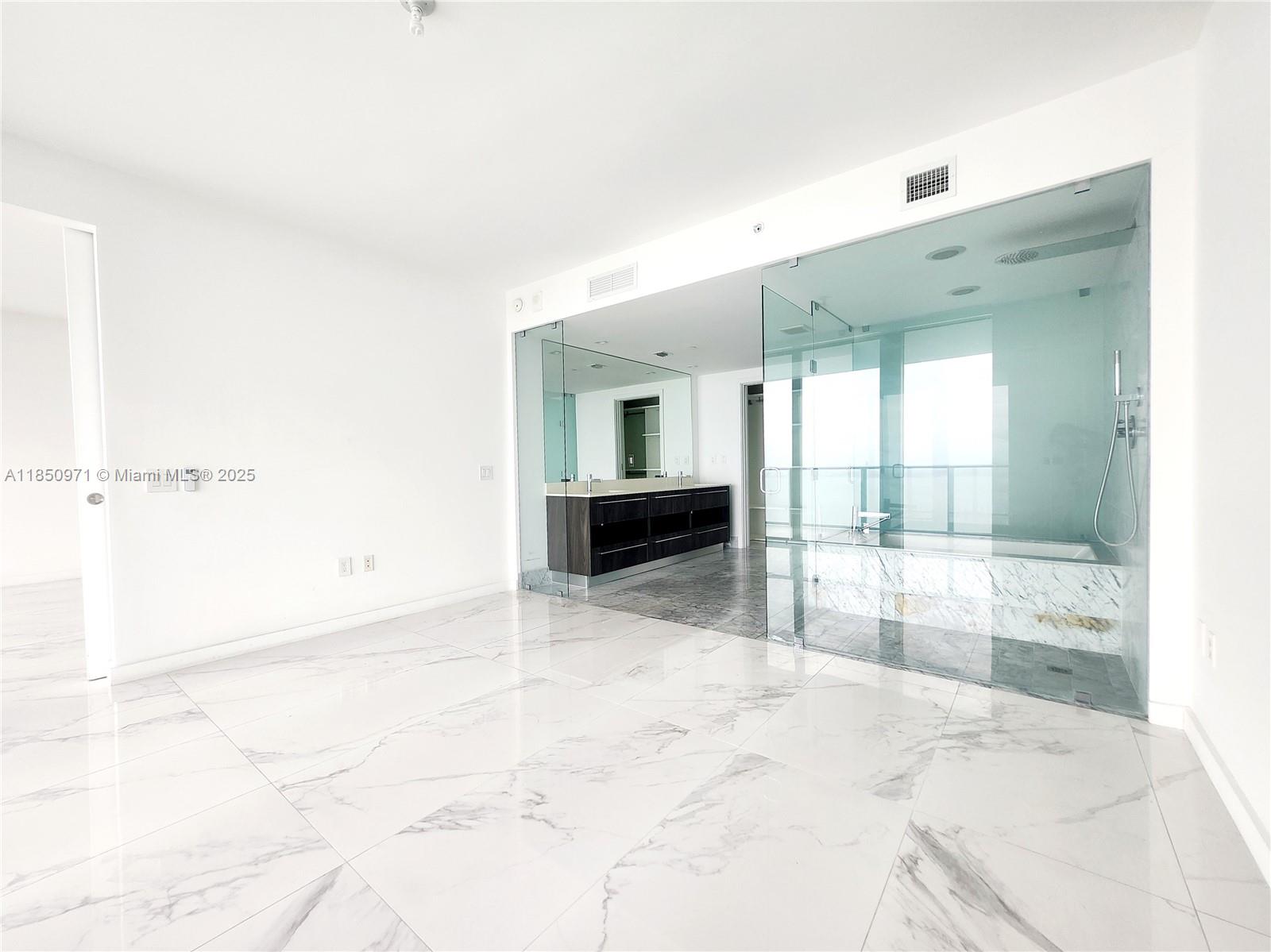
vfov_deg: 89.9
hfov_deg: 106.2
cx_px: 636
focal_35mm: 13
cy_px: 476
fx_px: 477
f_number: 2.2
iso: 40
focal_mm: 1.74
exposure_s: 1/120
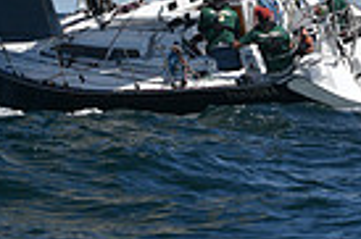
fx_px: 2965
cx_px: 54
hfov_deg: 7.0
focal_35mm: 296
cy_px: -467
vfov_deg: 4.5
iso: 250
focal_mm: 70
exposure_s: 1/1600
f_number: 8
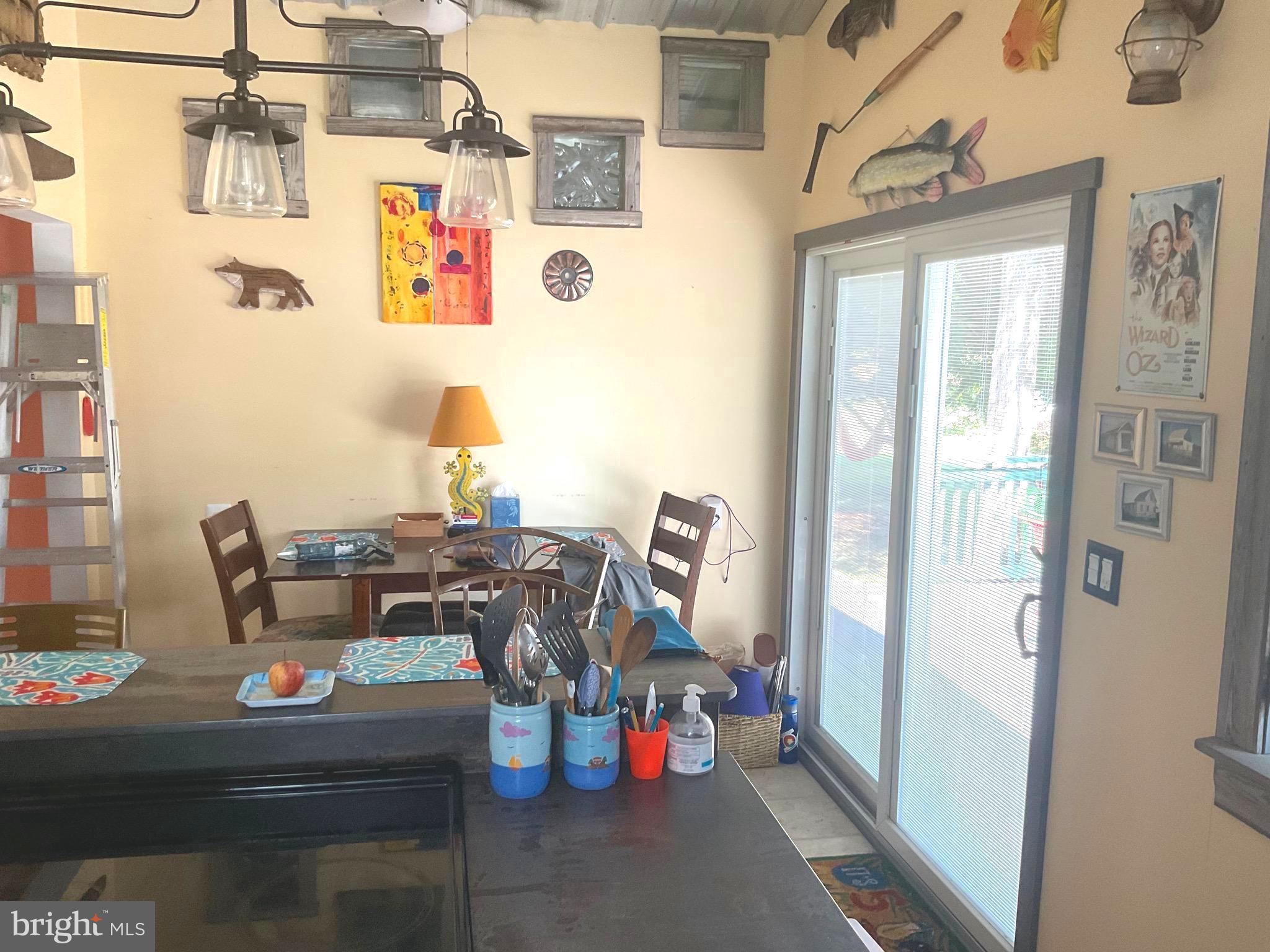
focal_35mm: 29
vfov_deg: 48.2
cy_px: 476
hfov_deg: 61.7
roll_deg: +0.5
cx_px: 635
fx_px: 1064
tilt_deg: -7.8
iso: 64
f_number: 1.8
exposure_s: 1/60
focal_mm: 3
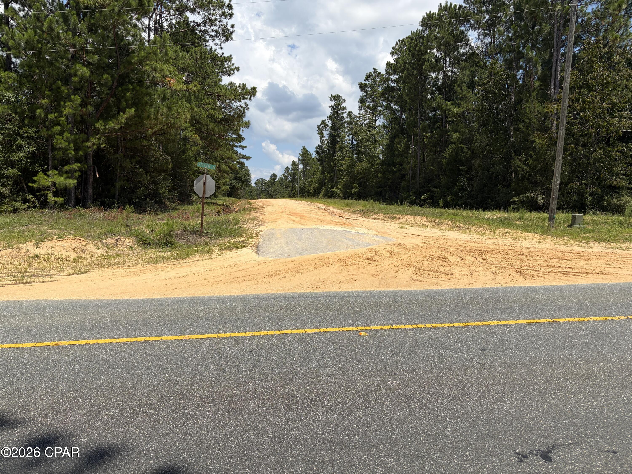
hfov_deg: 67.3
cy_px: 237
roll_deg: +1.1
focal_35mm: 26
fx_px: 475
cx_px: 316
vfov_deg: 53.1
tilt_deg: -1.9
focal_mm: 5.96
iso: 50
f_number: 1.6
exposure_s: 1/4950
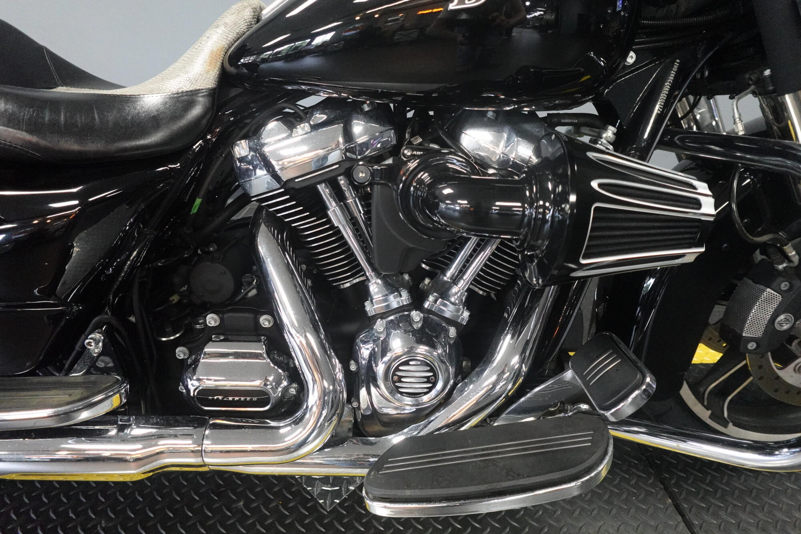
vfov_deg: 61.9
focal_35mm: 20
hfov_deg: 84.0
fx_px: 445
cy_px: 267
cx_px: 400
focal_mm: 7.6
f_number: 2
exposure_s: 1/250
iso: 3200
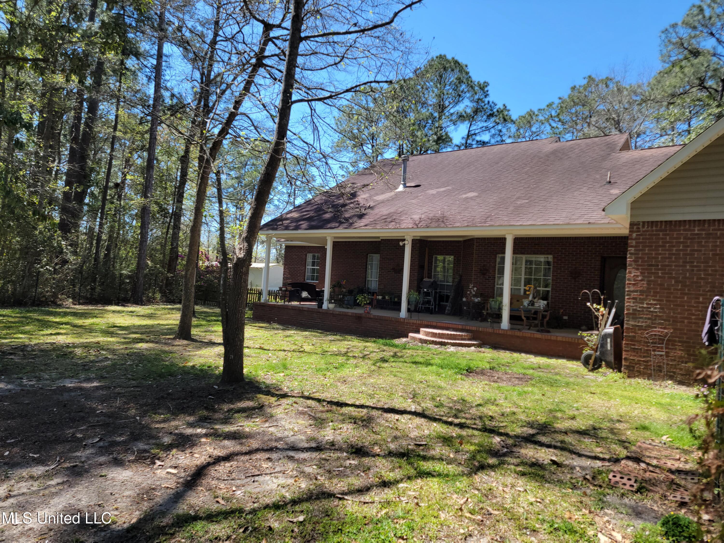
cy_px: 272
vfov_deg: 56.8
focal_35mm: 24
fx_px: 502
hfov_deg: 71.6
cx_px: 362
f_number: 1.8
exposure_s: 1/326
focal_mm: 6.7
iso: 16
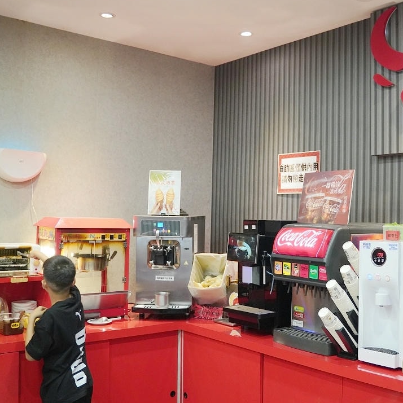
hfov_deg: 41.3
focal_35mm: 40
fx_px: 527
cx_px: 270
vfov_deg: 41.9
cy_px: 200
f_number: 2.8
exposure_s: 1/160
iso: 3200
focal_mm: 28
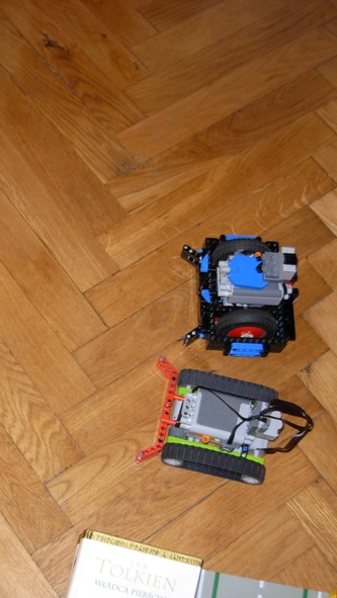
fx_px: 888
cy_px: 296
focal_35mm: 56
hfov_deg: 21.2
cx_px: 61
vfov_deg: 37.2
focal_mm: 6.3
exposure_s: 1/22.6
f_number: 2.9
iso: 79
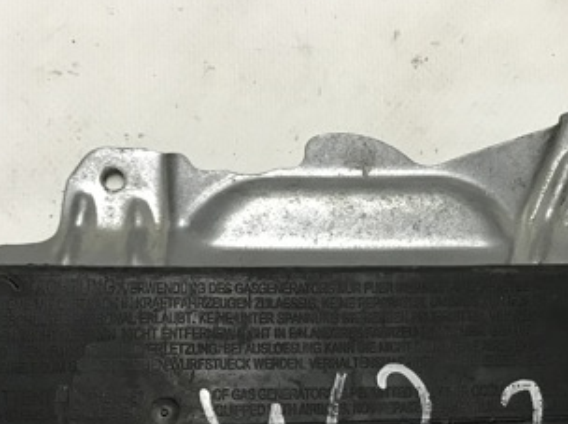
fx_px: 967
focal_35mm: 59
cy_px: 391
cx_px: 336
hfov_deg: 32.7
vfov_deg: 24.0
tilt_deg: -79.7
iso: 32
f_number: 1.8
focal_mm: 3.99
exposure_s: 1/33
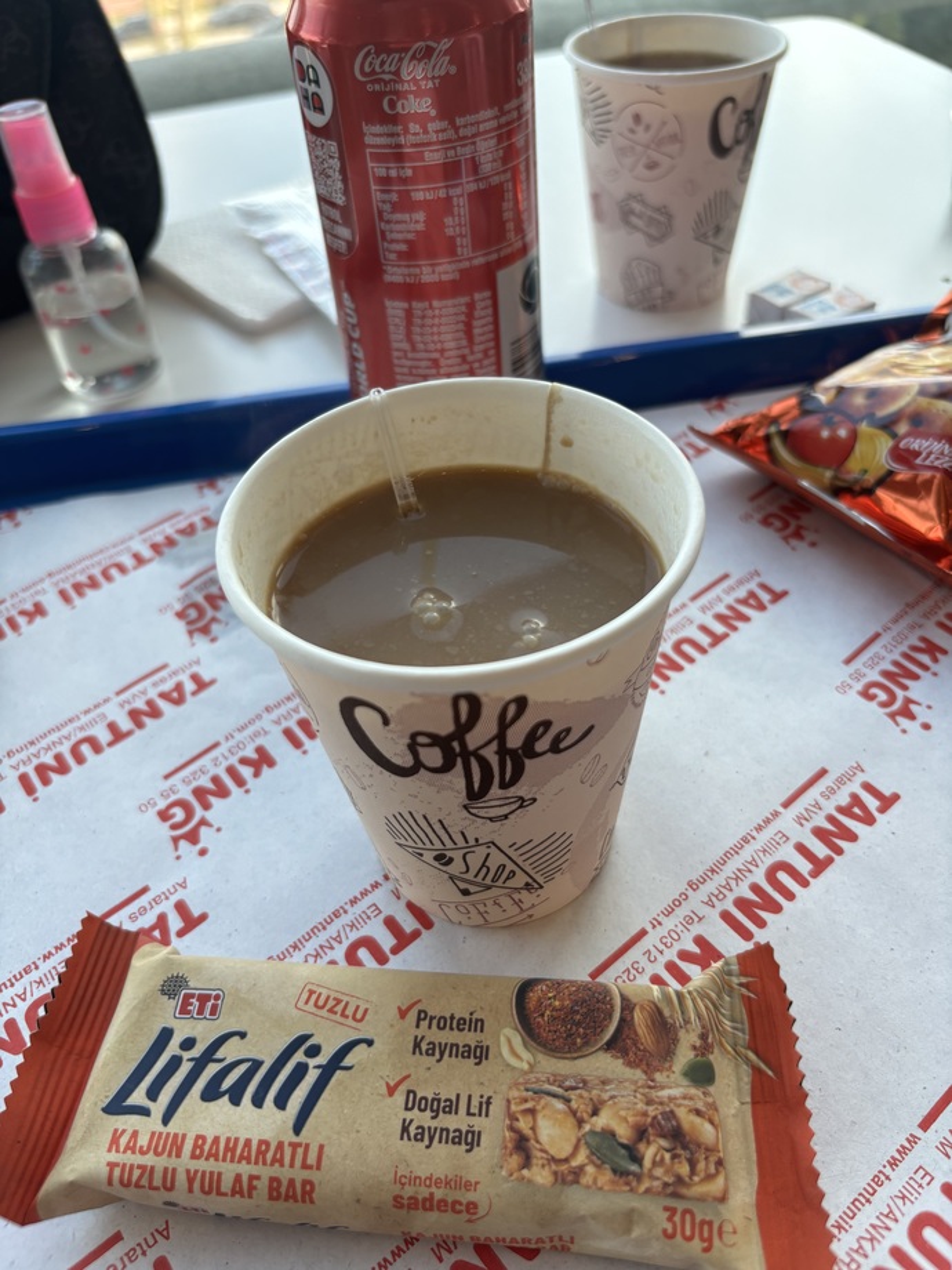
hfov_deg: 53.1
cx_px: 476
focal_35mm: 26
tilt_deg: -44.9
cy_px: 635
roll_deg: +2.3
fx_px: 953
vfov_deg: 67.3
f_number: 1.6
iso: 50
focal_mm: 5.96
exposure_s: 1/121
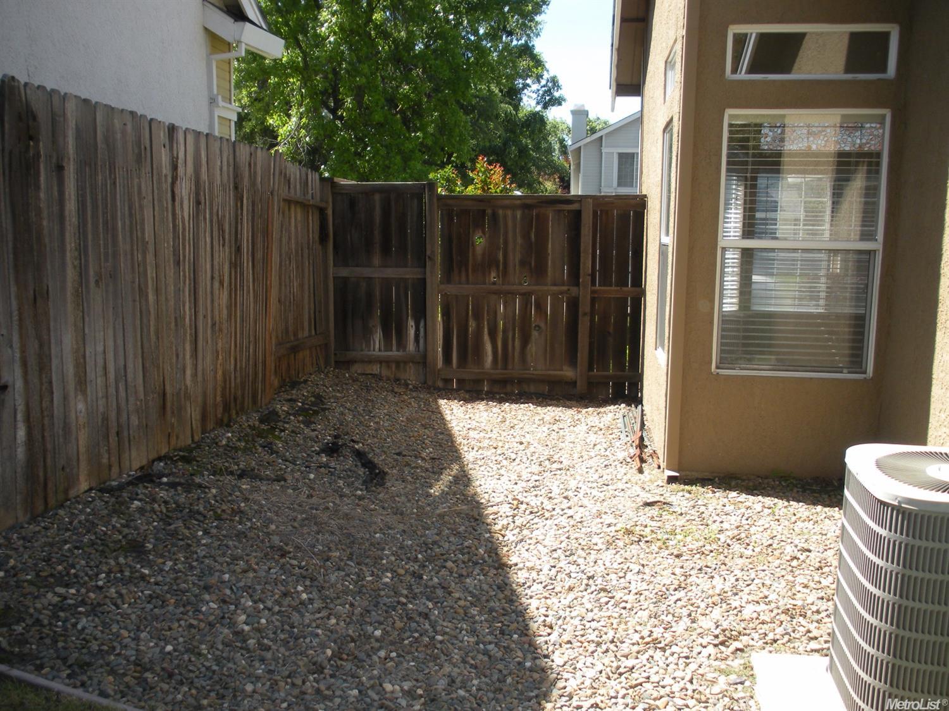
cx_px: 474
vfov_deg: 40.7
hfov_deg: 52.6
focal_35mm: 35
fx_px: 959
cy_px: 356
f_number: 3.5
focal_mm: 6.3
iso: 92
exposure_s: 1/318
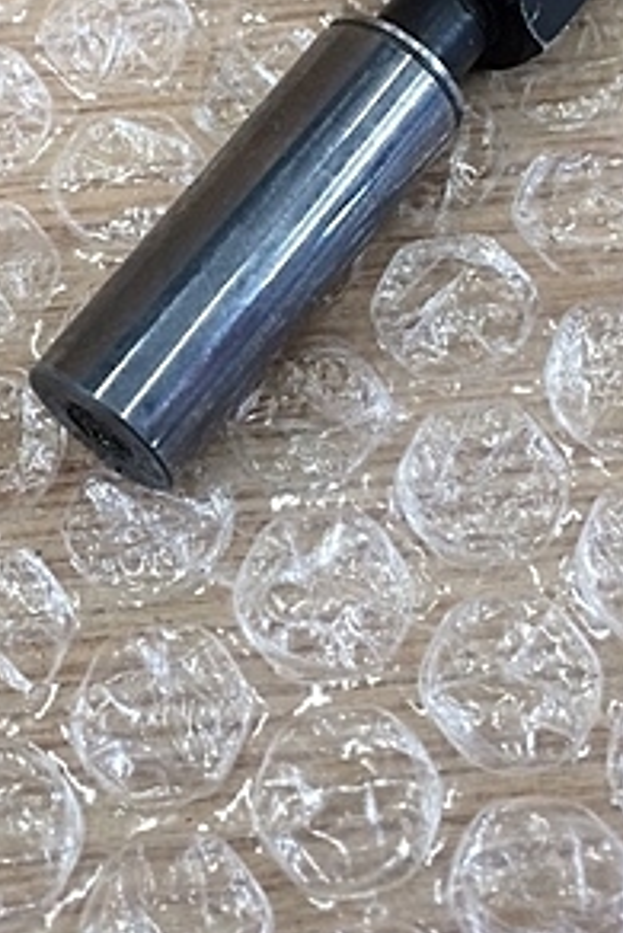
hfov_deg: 20.5
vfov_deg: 29.9
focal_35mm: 66
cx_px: 192
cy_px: 217
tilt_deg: -63.1
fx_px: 1711
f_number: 2.2
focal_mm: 4.15
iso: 40
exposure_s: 1/30
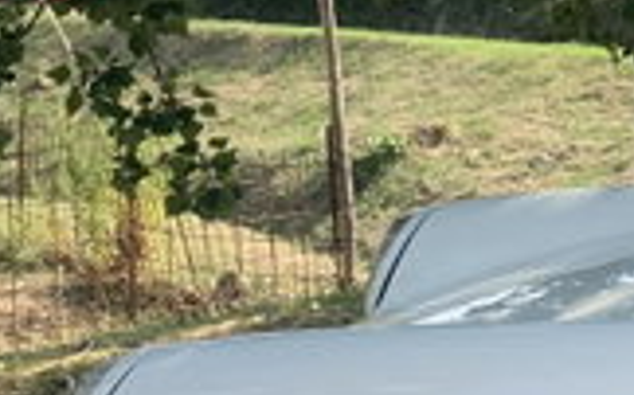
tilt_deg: +1.6
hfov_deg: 13.5
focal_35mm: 131
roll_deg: -4.0
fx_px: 2262
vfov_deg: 10.0
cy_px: 168
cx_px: 1295
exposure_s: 1/765
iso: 25
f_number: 1.8
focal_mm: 4.25
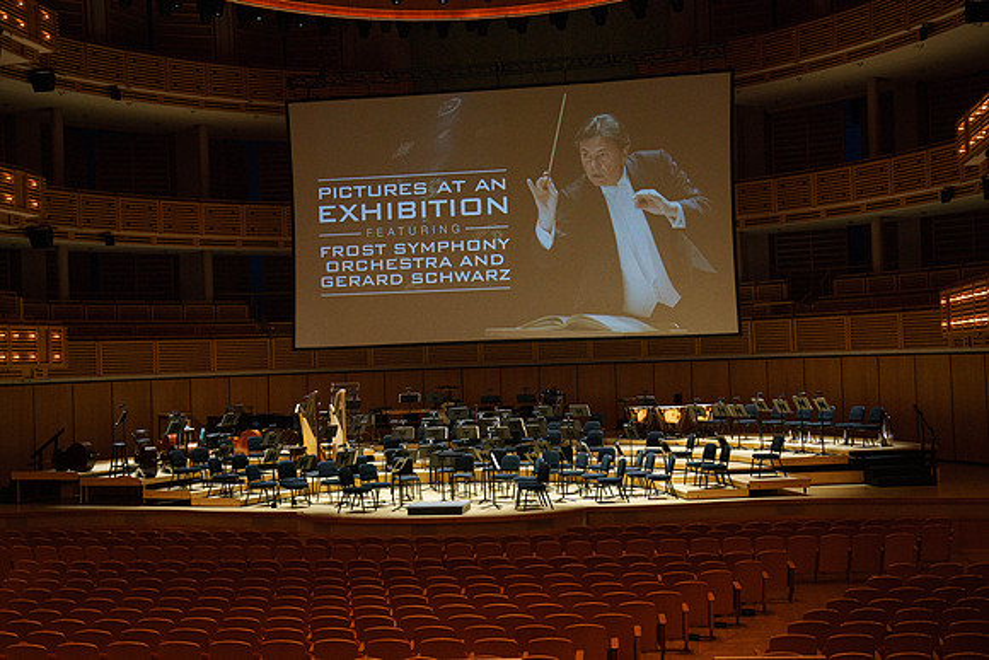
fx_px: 1293
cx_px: 494
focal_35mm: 47
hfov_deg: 41.9
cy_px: 330
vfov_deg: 28.6
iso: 3200
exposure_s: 1/200
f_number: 7.1
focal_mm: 46
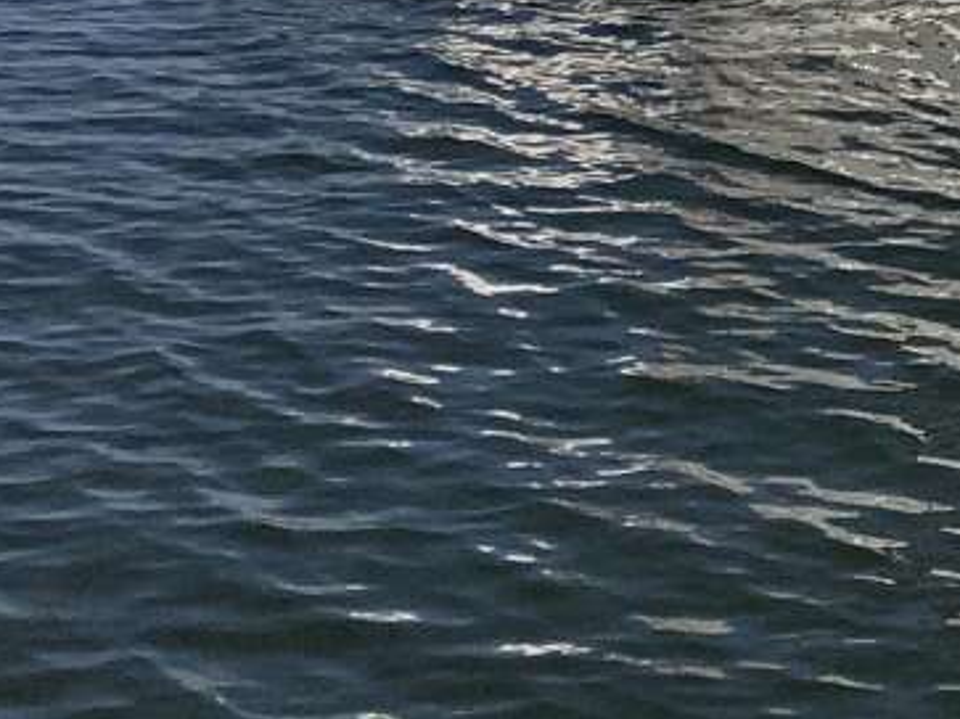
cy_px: -600
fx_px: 3410
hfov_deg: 15.2
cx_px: 1299
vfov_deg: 11.2
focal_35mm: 123
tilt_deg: -0.7
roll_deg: +0.1
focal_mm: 3.3
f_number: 2.4
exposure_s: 1/3021
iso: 25
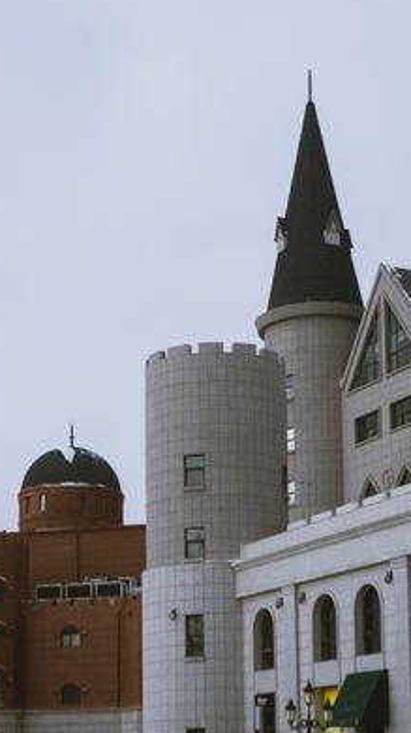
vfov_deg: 31.9
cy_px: 348
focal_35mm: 66
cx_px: 234
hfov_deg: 18.2
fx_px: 1280
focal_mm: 32
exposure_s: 1/125
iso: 100
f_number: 8
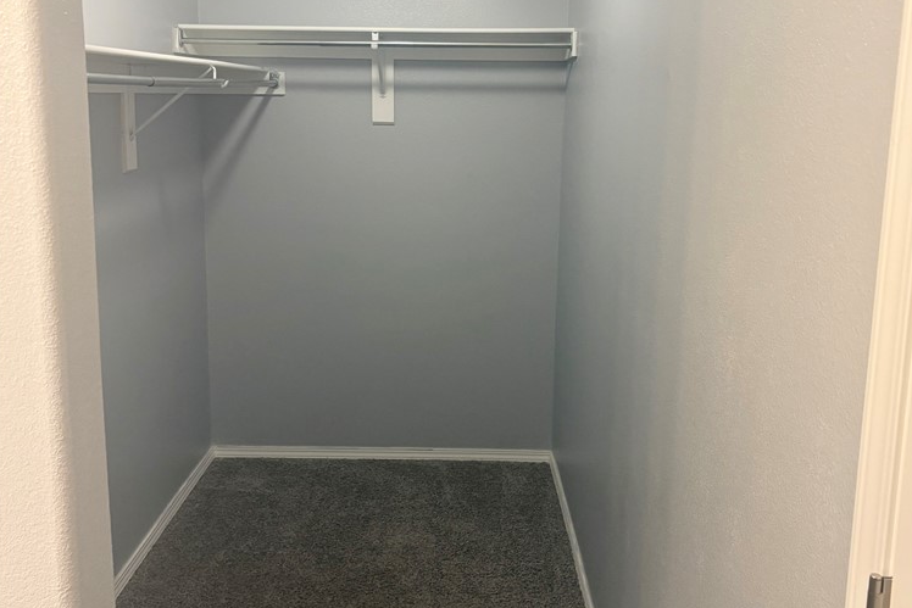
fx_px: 937
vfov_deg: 35.9
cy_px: 261
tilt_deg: -9.9
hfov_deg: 51.9
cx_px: 462
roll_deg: -0.7
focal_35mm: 37
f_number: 1.6
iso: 200
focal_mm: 5.96
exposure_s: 1/60
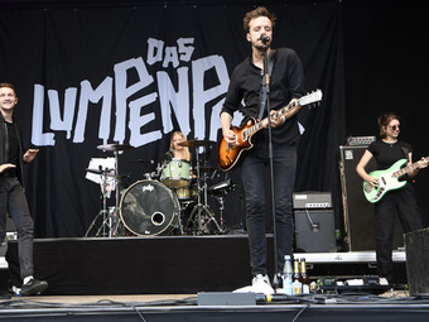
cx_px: 210
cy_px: 152
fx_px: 632
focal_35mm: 51
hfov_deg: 37.5
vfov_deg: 28.6
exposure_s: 1/320
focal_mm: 40
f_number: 4
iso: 800
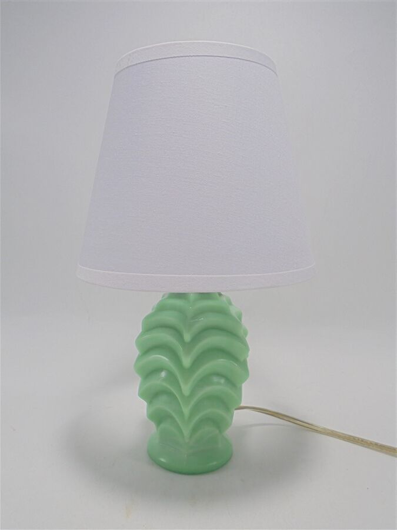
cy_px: 265
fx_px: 443
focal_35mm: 29
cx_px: 198
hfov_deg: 48.2
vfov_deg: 61.7
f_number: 3.7
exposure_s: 1/100
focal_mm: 5.3
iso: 100
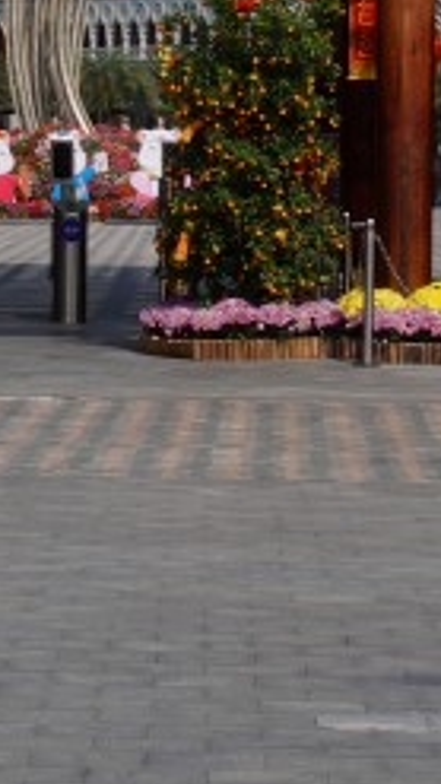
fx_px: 4572
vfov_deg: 9.7
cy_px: 22
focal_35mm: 220
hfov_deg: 5.5
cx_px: -60
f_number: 16
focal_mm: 30
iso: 200
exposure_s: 1/320
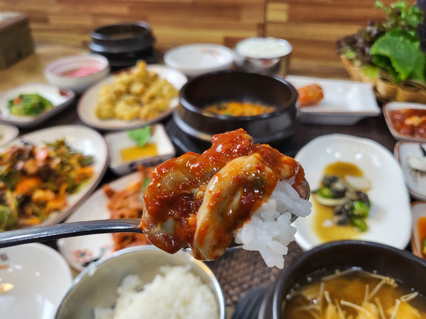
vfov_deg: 53.1
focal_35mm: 26
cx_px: 213
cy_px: 160
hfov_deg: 67.3
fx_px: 320
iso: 160
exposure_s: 1/59
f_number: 1.8
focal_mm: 4.25
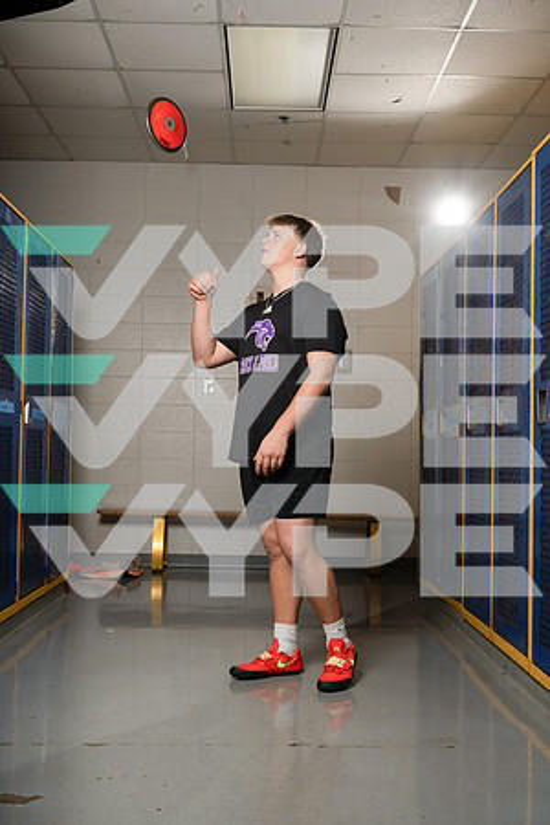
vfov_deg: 47.4
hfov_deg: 32.6
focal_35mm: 41
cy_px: 412
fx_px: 940
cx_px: 275
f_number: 11
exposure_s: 1/250
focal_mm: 41
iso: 125
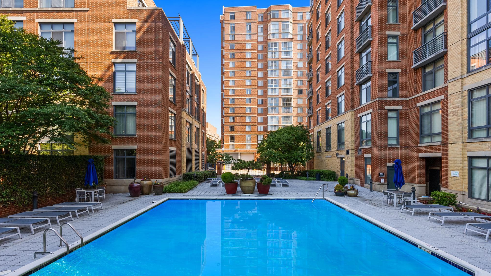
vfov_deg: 63.8
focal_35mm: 17
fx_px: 221
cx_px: 246
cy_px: 151
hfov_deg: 95.9
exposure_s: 1/200
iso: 200
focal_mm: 16
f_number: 7.1
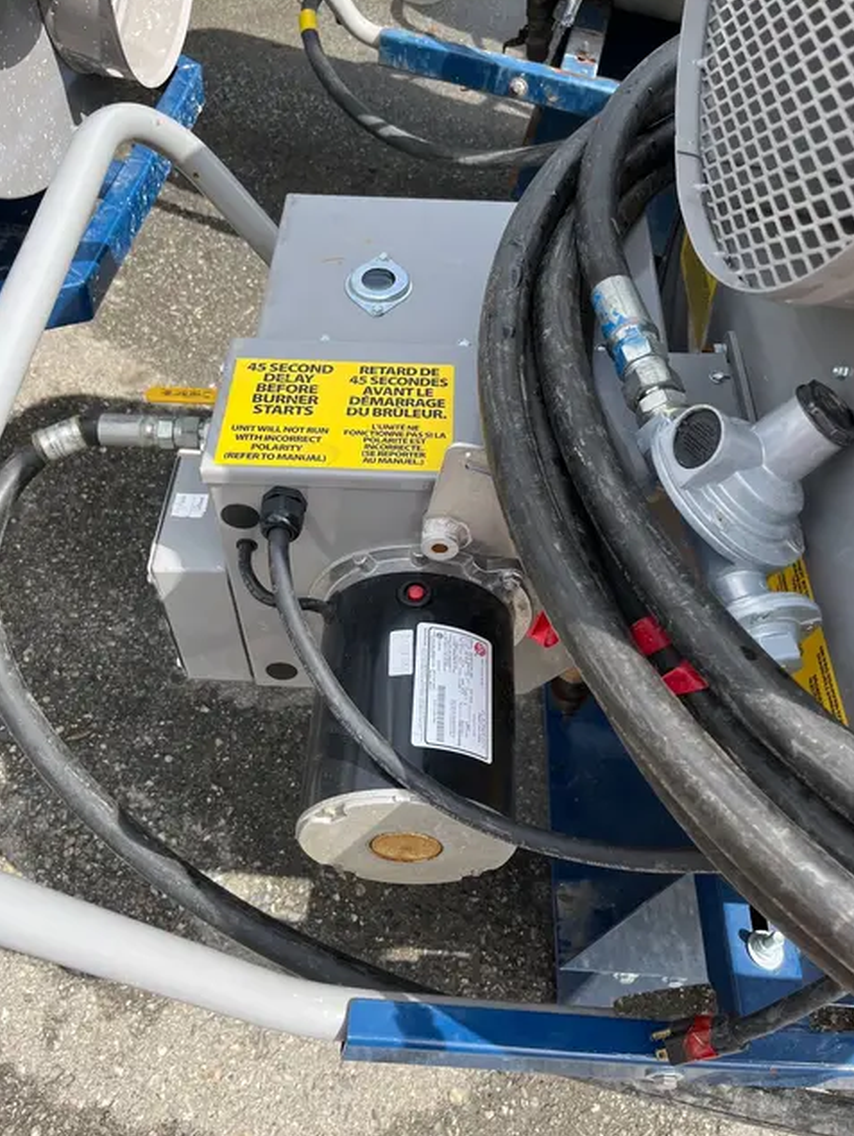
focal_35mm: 30
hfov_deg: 46.8
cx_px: 442
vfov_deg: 59.9
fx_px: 986
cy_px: 521
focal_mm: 5.1
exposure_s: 1/1832
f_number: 1.6
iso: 50
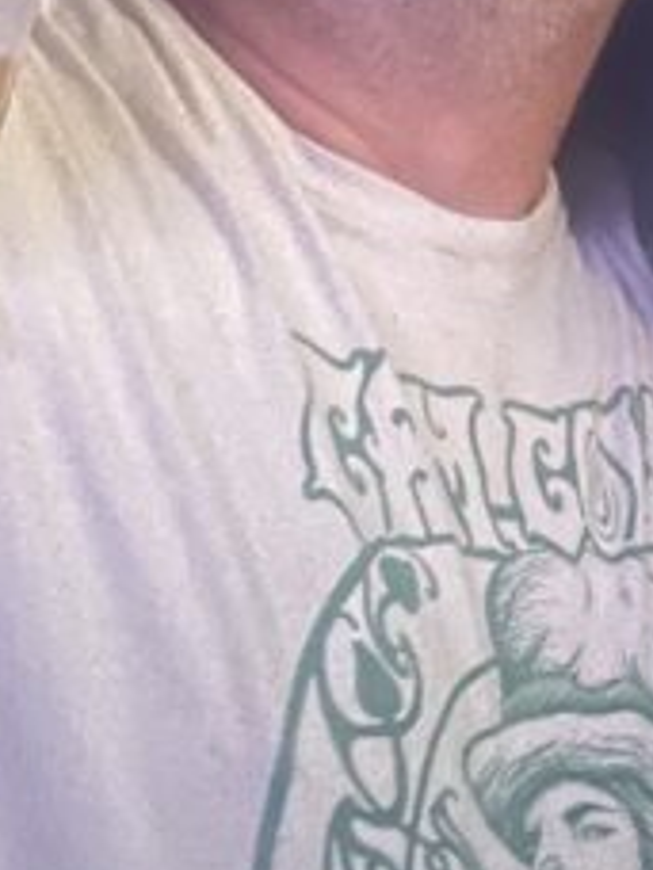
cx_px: 1127
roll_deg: +1.4
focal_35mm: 117
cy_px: 313
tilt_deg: -10.1
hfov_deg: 11.8
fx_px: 2943
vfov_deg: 16.8
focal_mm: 4.2
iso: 1000
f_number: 1.6
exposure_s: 1/20
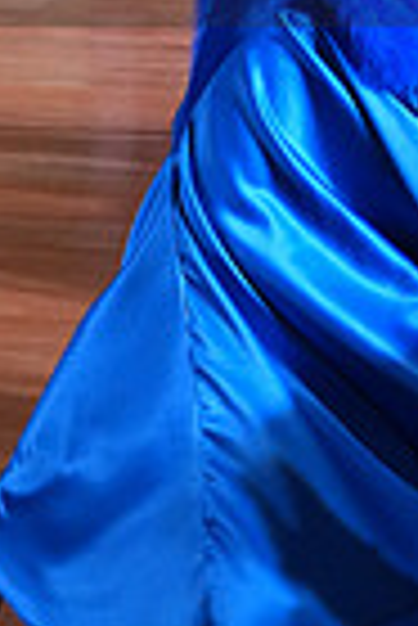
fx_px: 5073
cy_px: -122
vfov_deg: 7.0
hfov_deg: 4.7
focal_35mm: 292
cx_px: -191
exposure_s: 1/200
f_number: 5.6
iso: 4000
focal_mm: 70
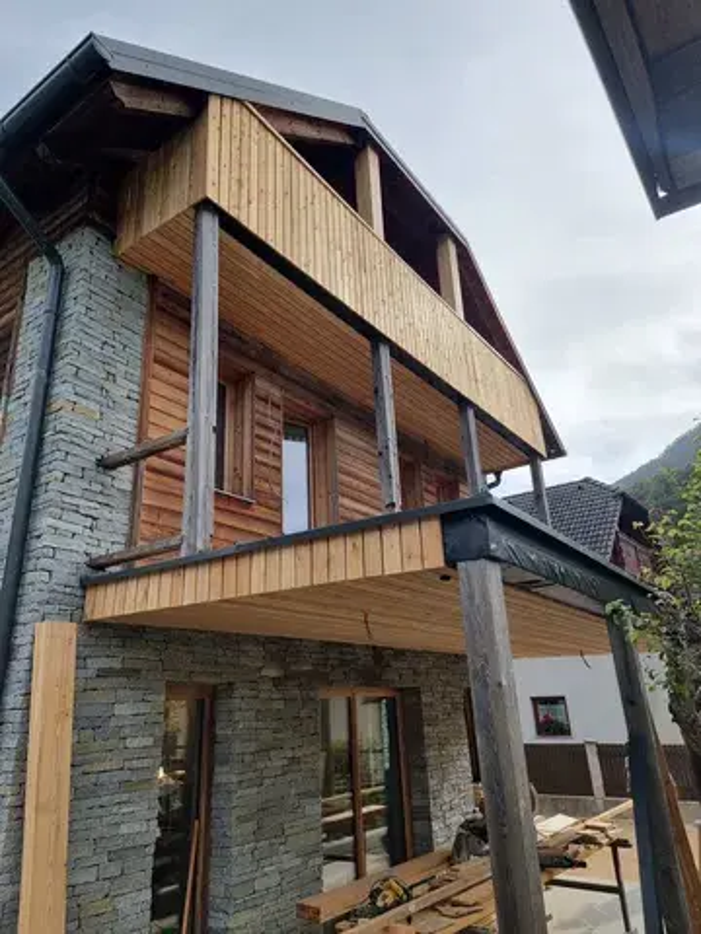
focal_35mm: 24
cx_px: 350
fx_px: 648
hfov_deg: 56.8
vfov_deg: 71.6
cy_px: 467
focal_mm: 6.7
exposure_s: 1/944
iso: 50
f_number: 1.8
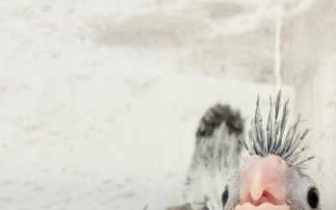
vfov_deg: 12.7
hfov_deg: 20.5
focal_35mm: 101
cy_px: 223
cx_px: 247
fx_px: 925
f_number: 1.6
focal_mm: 5.96
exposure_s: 1/50
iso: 64
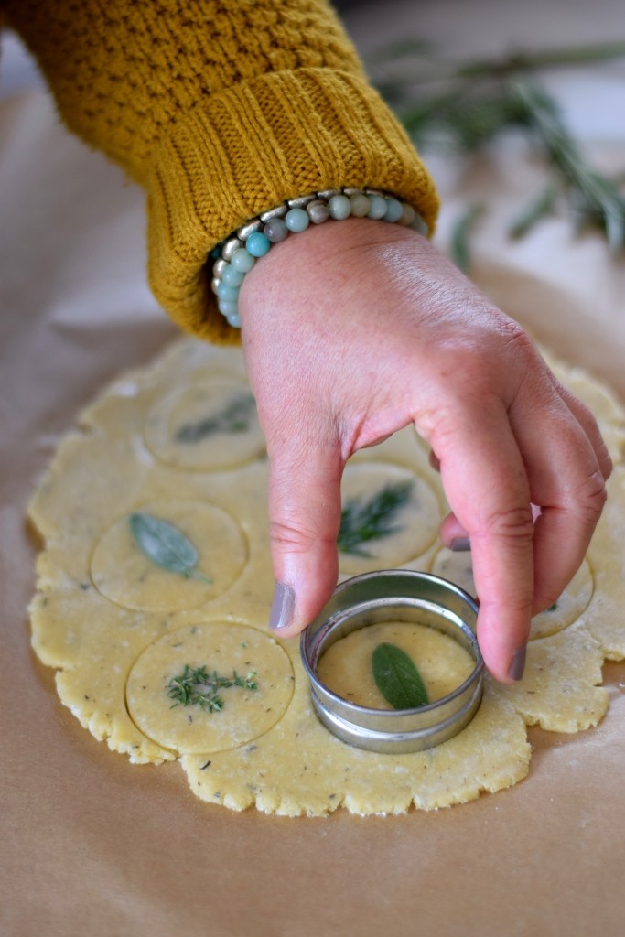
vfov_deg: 27.0
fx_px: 1952
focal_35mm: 75
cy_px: 468
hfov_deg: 18.2
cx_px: 312
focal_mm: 50
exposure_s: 1/400
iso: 200
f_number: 1.8
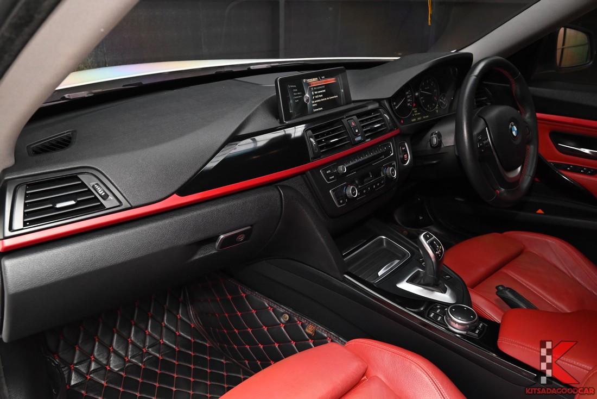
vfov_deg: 45.0
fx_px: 481
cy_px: 200
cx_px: 298
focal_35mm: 29
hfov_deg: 63.6
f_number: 6.7
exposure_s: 1/30
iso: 2200
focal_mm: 29
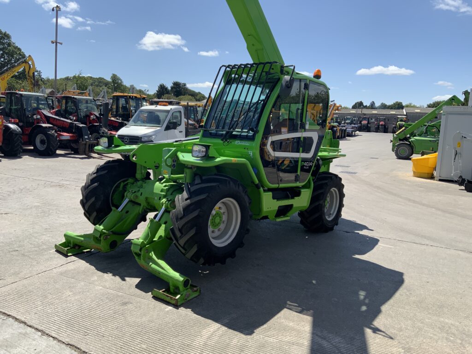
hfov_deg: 61.7
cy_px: 177
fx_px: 395
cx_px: 236
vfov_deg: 48.2
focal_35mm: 29
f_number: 1.8
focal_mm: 3
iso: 16
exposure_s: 1/1912
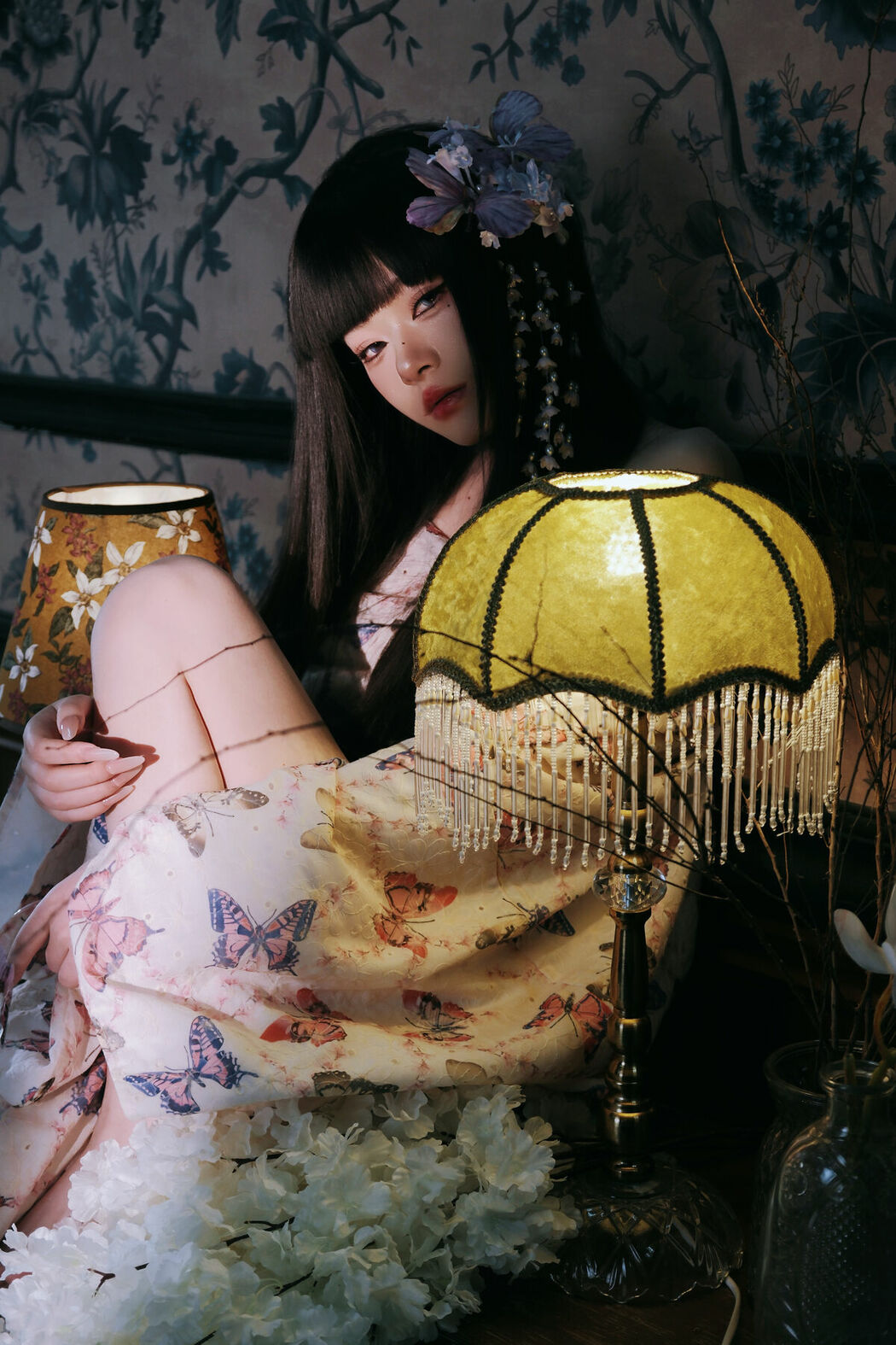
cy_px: 672
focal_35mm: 61
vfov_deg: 32.9
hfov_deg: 22.3
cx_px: 448
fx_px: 2277
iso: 640
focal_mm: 40.7
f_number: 4
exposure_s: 1/125
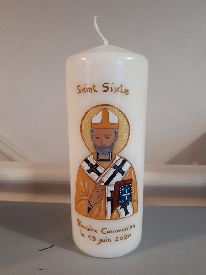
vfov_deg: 65.3
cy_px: 138
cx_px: 103
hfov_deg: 51.4
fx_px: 214
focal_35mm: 27
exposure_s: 1/17
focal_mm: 3.6
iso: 250
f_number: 1.9
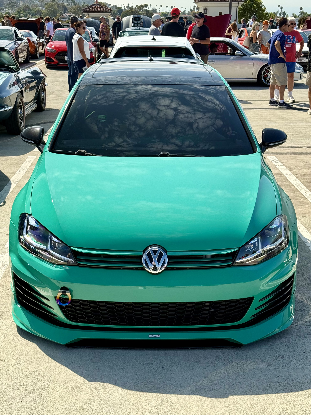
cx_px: 156
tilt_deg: -18.5
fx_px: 575
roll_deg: -0.9
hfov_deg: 30.3
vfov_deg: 39.7
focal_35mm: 48
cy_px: 208
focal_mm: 6.76
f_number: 1.78
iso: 80
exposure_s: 1/2033
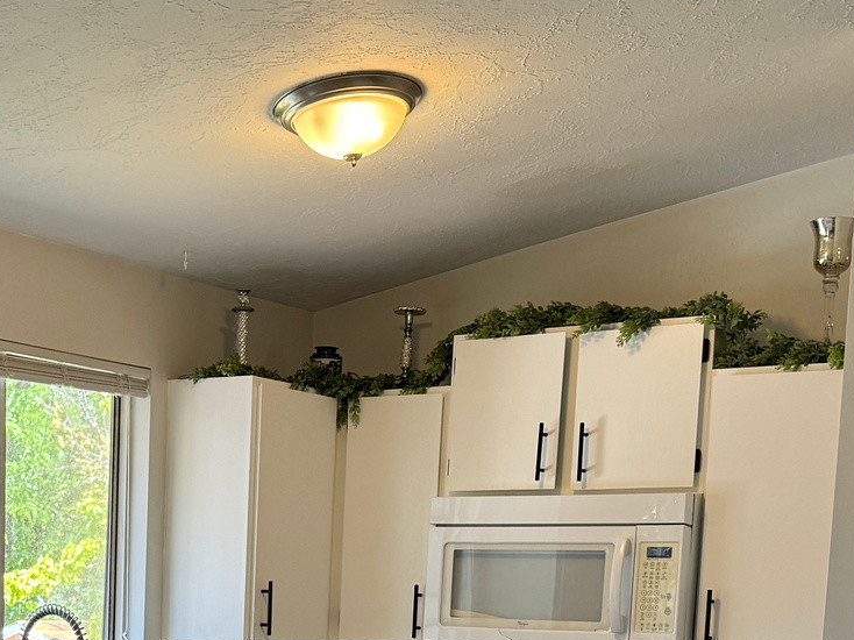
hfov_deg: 28.6
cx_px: 215
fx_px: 1652
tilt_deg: -9.1
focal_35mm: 67
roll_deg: -1.6
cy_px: 794
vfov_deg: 20.3
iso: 125
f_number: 1.78
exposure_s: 1/120
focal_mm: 6.76
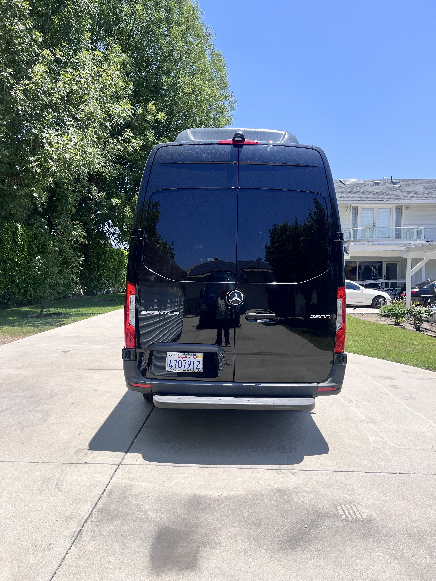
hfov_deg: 53.1
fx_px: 437
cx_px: 218
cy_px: 290
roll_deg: +0.8
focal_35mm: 26
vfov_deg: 67.3
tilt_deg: -2.8
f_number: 1.6
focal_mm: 5.1
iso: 50
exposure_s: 1/2755
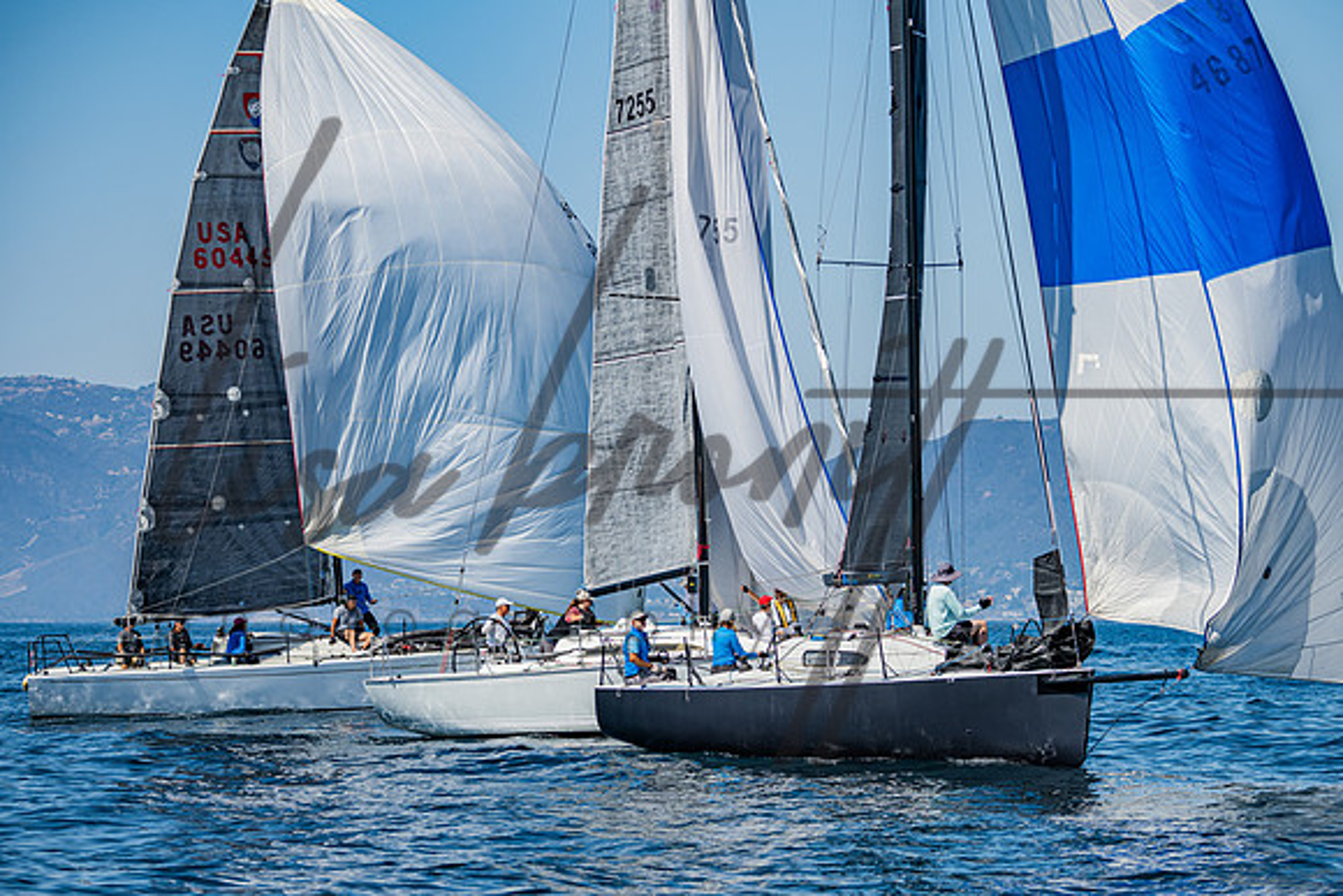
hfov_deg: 12.6
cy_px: 514
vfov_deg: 8.4
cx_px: 720
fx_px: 6098
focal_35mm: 163
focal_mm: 140
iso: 100
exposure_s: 1/1250
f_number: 5
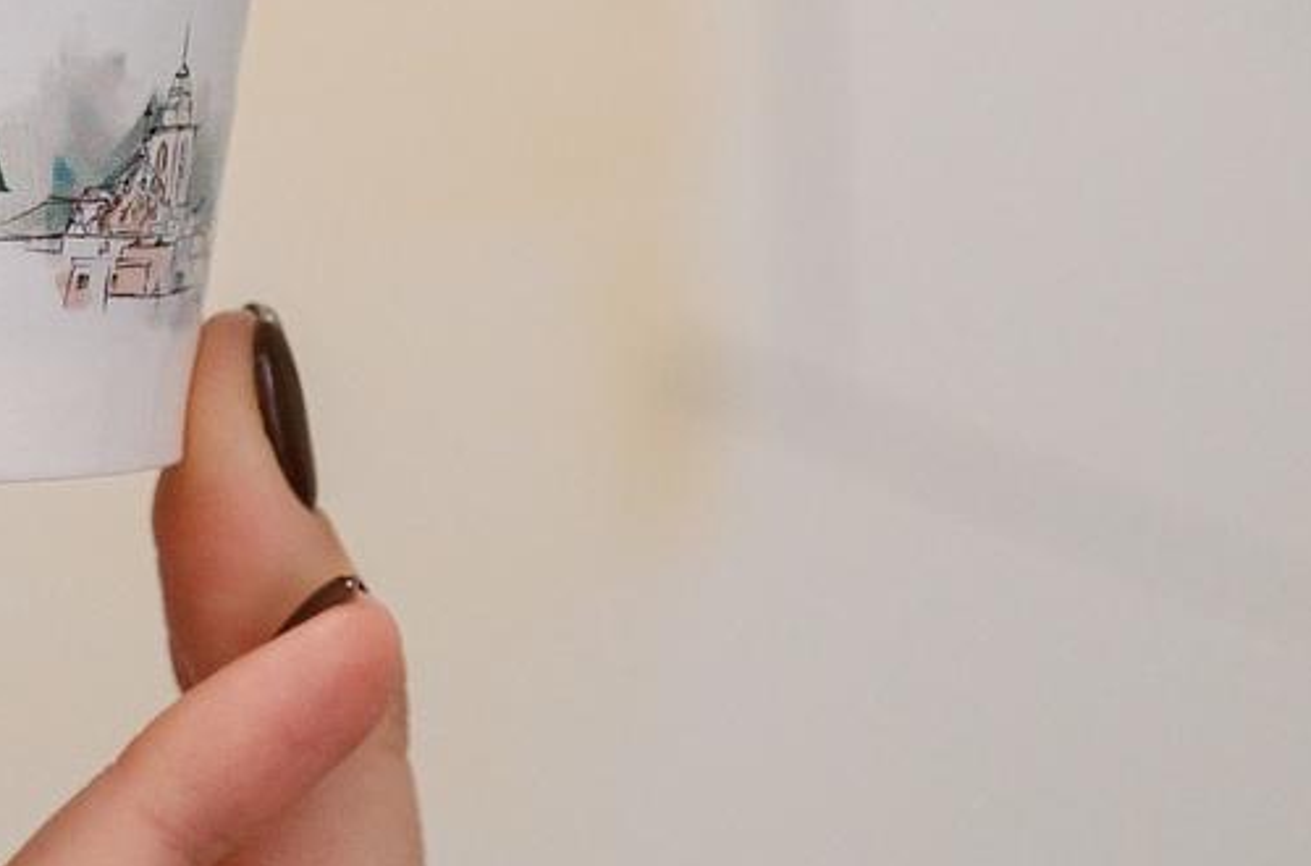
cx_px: -294
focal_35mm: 136
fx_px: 4937
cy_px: -63
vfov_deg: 9.9
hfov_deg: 14.6
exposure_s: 1/640
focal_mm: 27
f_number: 2.2
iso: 500
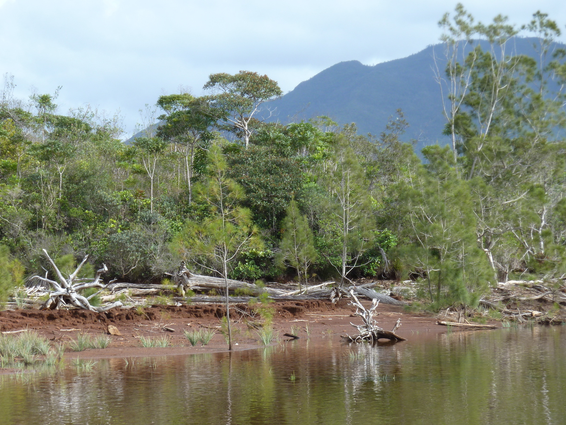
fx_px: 2240
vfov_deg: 10.8
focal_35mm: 137
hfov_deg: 14.4
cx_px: 283
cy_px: 212
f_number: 4.5
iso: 80
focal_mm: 22.5
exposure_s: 1/160
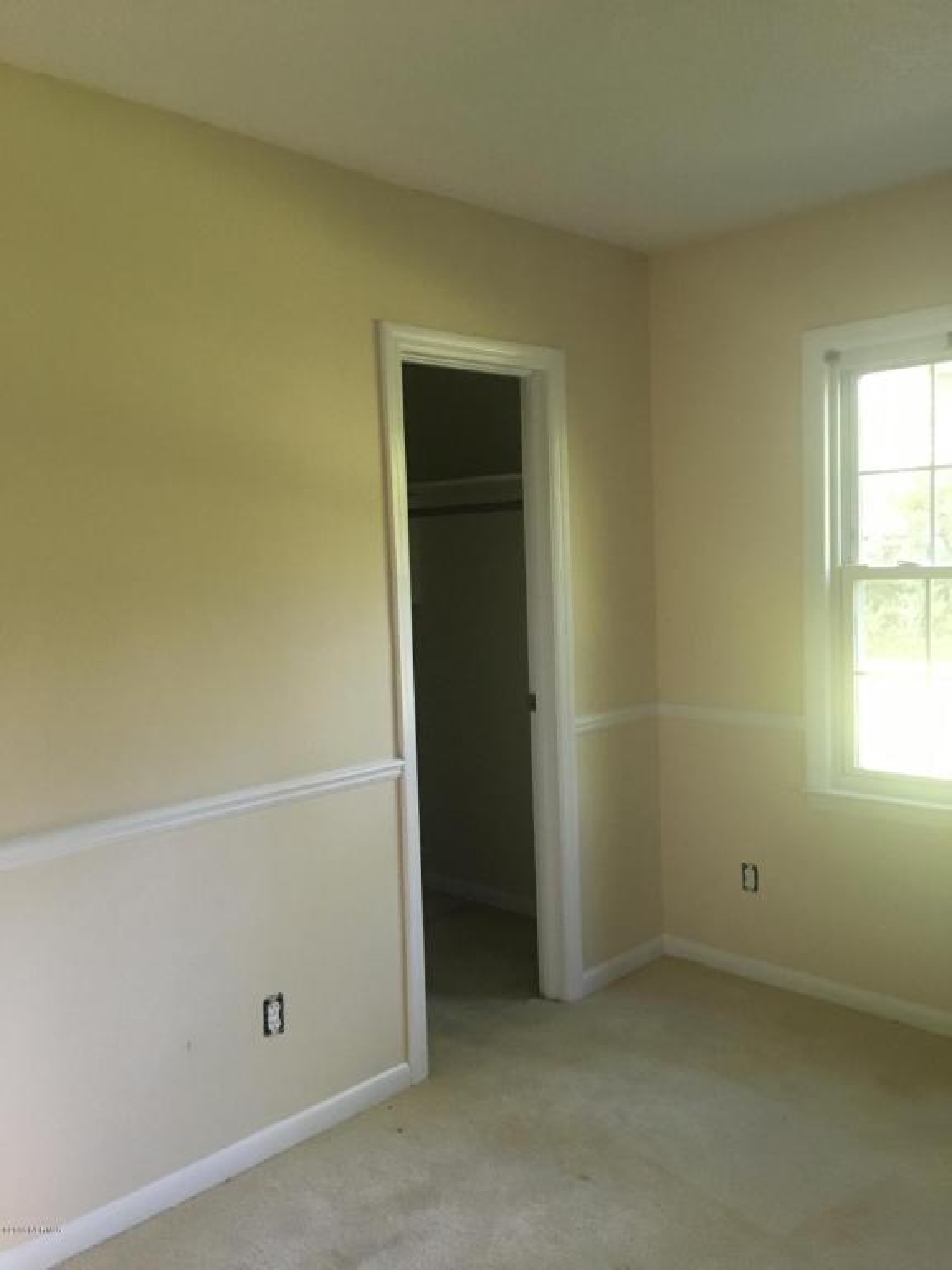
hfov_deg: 48.2
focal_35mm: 29
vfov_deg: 61.7
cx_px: 476
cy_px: 635
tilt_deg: -4.3
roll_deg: +1.2
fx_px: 1063
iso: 200
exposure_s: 1/30
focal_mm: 4.15
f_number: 2.2
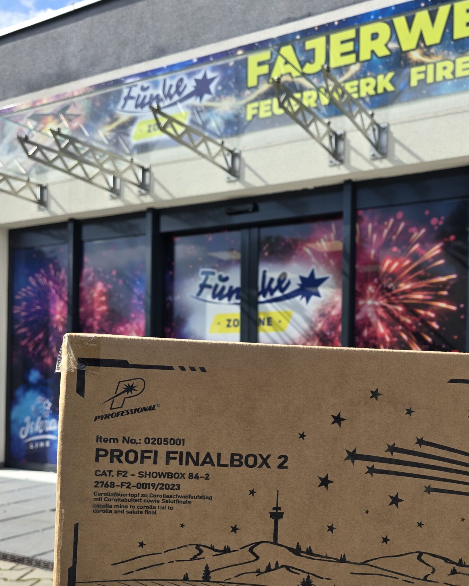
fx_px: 590
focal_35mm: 34
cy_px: 390
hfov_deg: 42.9
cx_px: 305
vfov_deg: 51.9
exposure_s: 1/421
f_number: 1.7
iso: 12
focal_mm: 6.3
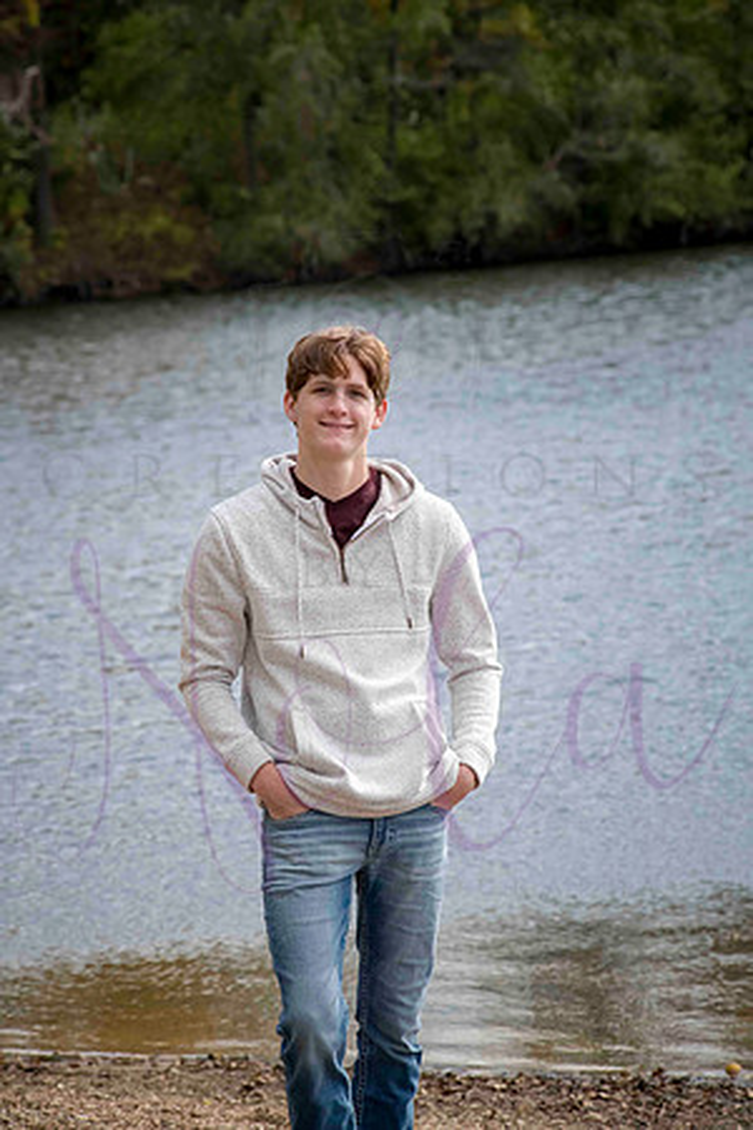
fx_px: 6275
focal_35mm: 200
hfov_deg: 6.9
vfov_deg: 10.3
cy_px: 565
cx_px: 376
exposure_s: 1/640
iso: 800
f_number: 11
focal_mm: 200
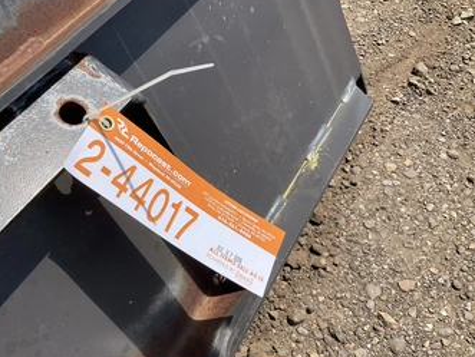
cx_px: 207
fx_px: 481
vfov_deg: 40.7
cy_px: 198
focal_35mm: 35
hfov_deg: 52.4
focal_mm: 3
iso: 25
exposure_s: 1/1912
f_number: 1.8
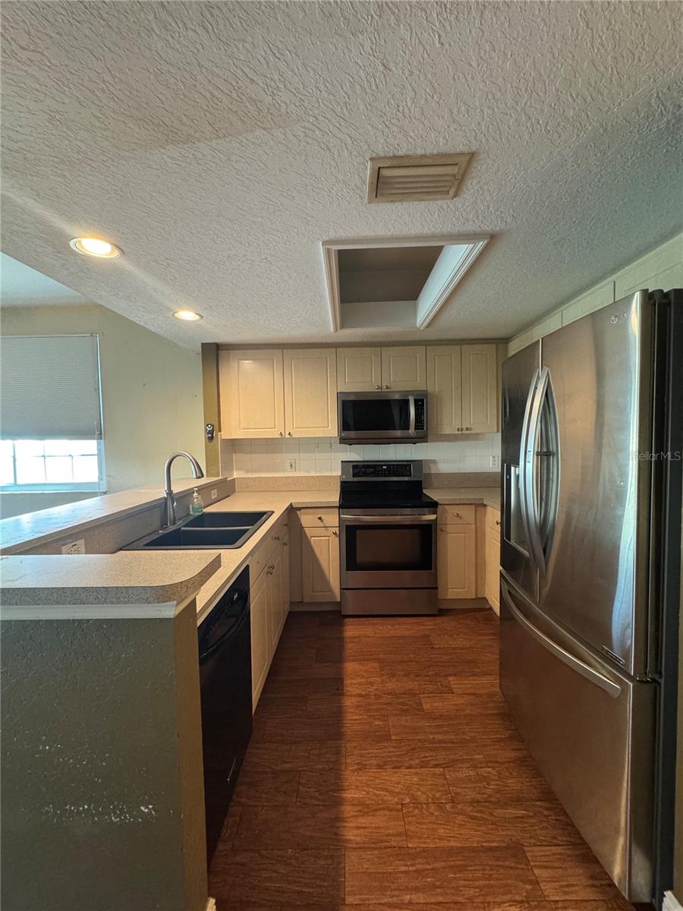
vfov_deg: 102.1
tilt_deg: -2.5
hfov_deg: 85.7
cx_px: 342
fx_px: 368
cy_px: 456
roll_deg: +2.0
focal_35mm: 14
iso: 800
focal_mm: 2.22
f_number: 2.2
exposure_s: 1/60
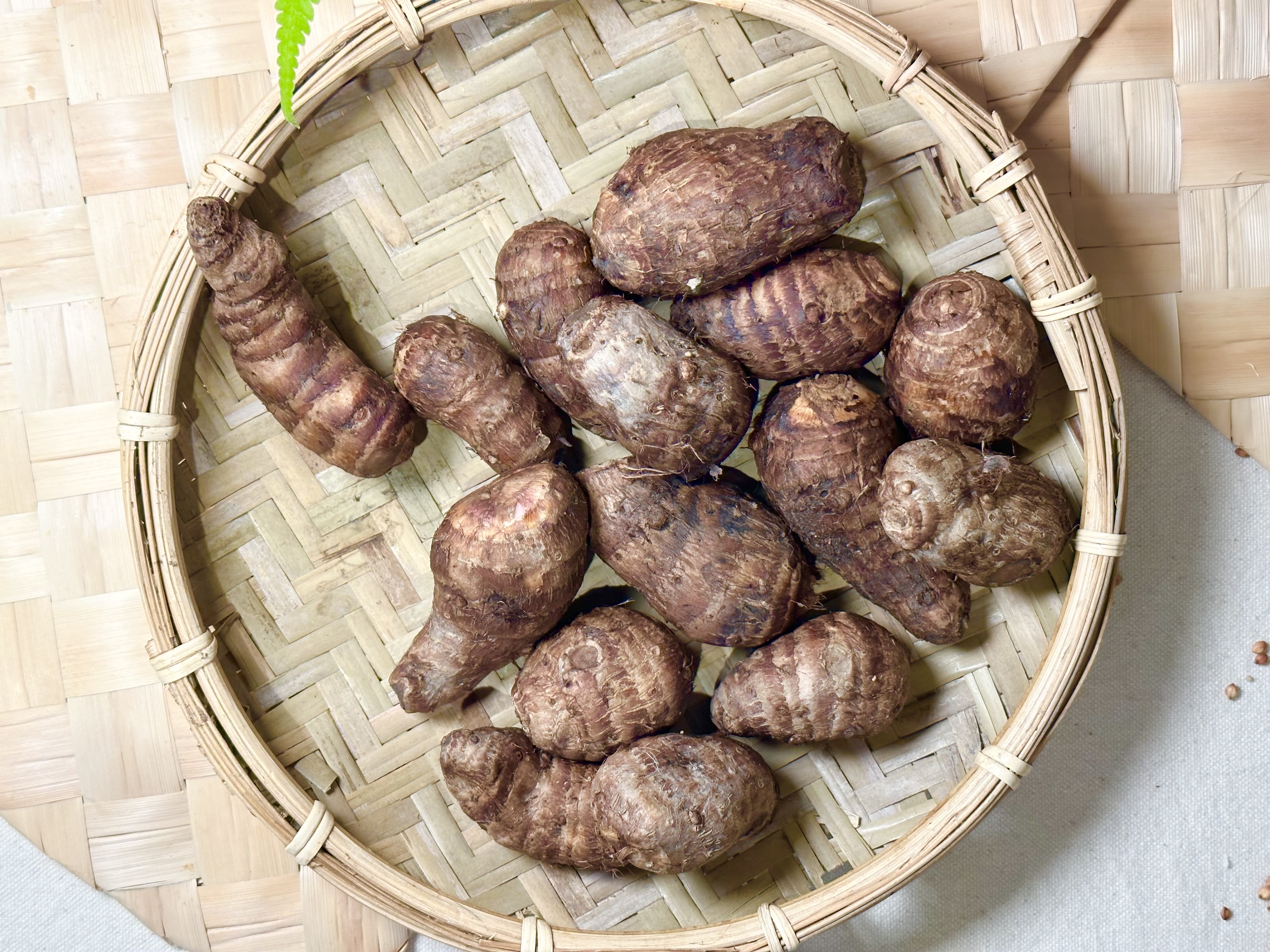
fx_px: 1761
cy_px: 476
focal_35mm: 48
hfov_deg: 39.7
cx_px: 635
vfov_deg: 30.3
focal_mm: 6.86
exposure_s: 1/120
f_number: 1.78
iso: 125
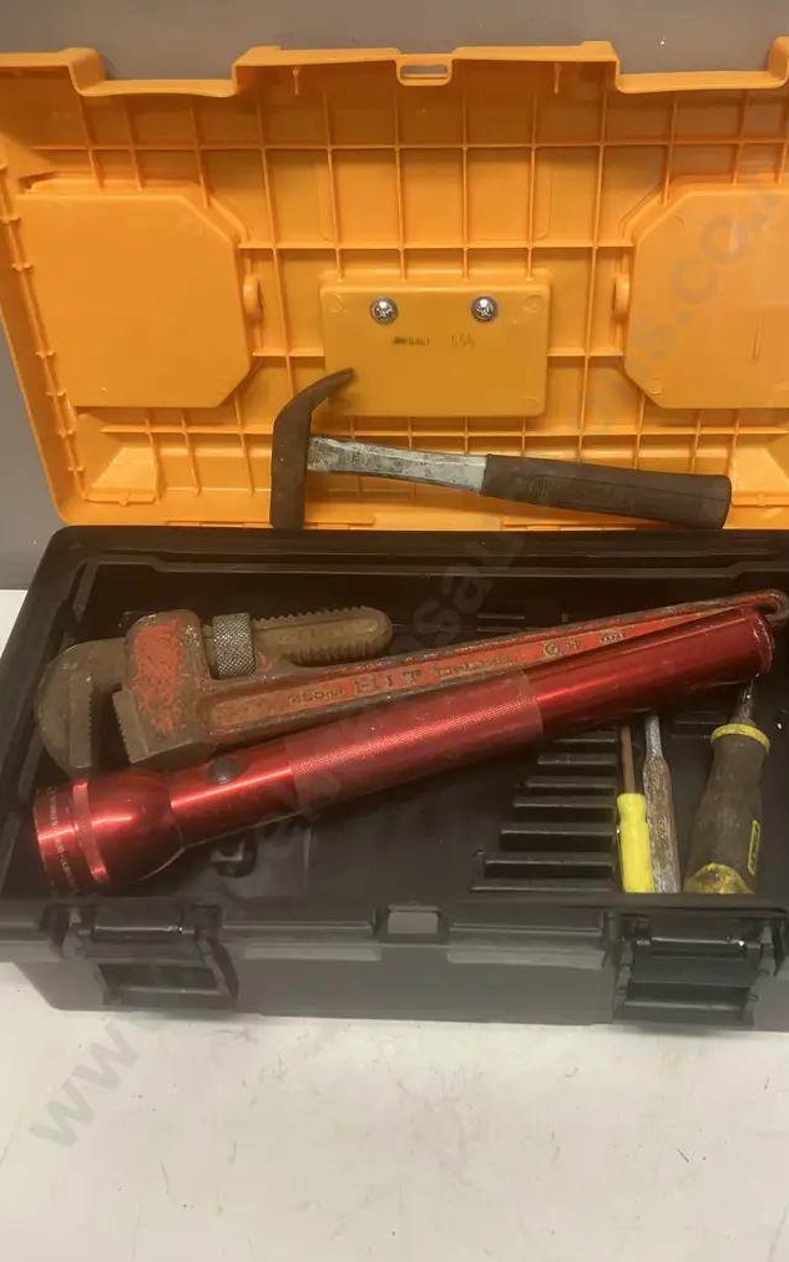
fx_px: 1032
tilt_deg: -47.1
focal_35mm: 30
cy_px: 635
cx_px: 426
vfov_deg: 62.9
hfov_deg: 41.8
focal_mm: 3.99
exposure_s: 1/50
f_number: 1.8
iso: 100
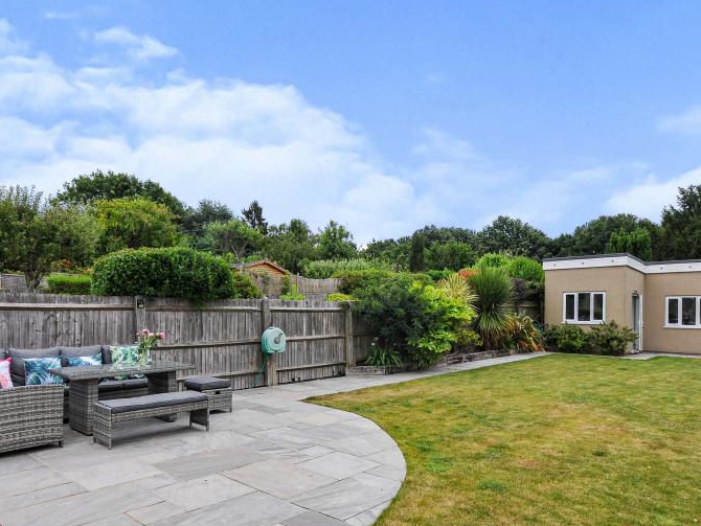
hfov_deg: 76.2
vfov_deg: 60.0
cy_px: 342
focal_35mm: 22
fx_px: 446
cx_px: 383
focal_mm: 10
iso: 400
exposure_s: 1/400
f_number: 10
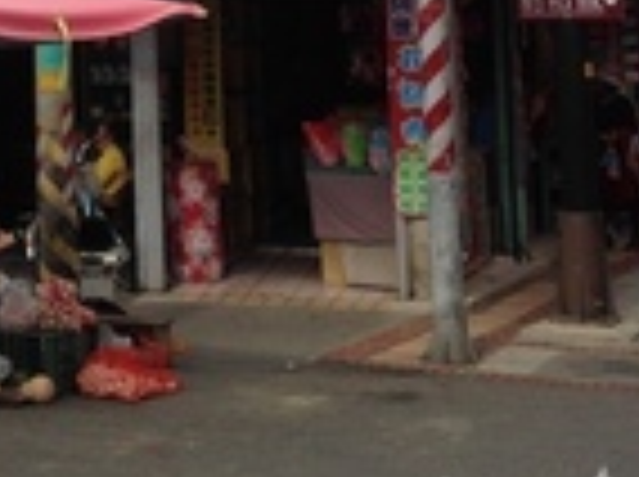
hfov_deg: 19.6
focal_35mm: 93
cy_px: -94
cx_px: -166
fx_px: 1714
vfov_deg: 15.3
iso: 50
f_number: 2.4
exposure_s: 1/1323
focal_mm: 4.12
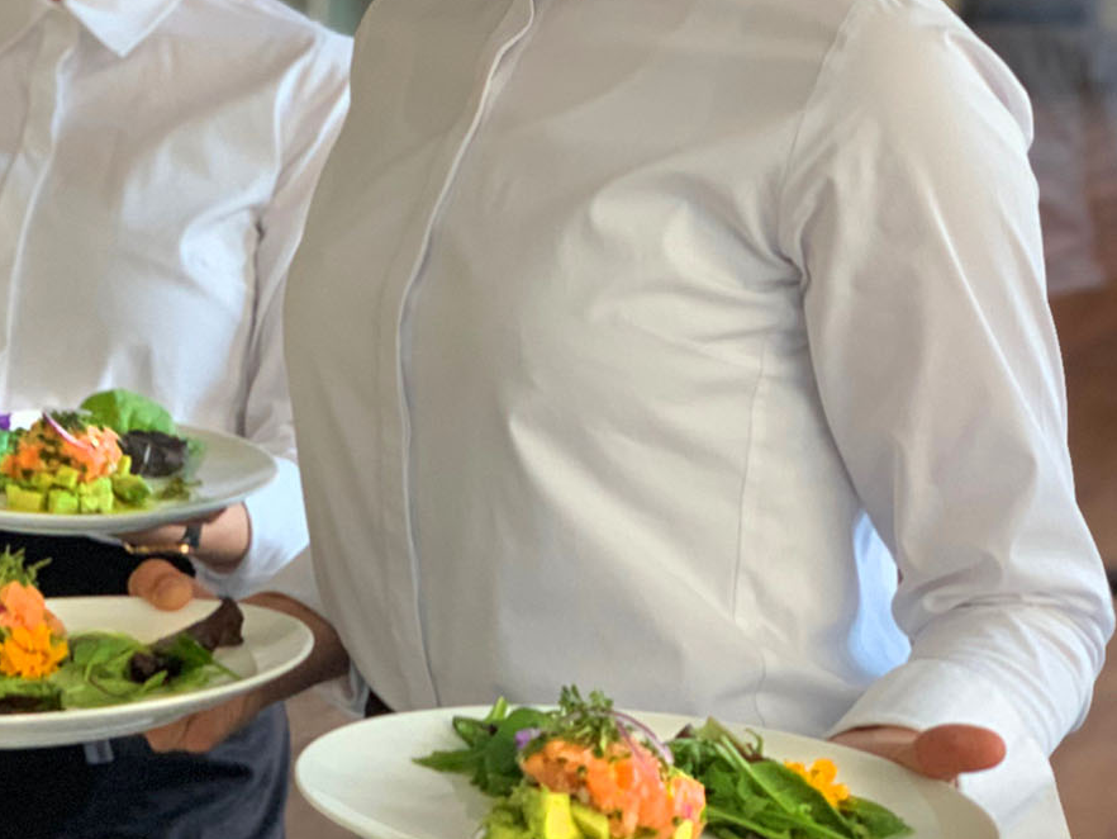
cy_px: 117
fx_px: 3712
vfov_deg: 12.8
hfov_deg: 16.9
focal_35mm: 115
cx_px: 167
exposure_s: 1/50
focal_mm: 6
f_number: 2.4
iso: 200
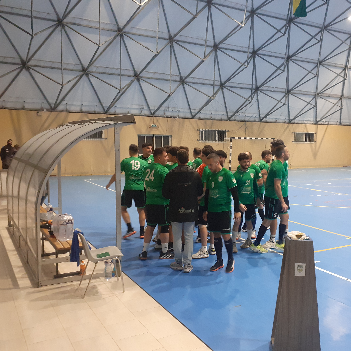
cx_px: 233
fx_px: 390
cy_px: 186
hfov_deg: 47.7
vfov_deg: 48.4
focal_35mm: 34
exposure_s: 1/50
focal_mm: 3.6
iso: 250
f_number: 1.9
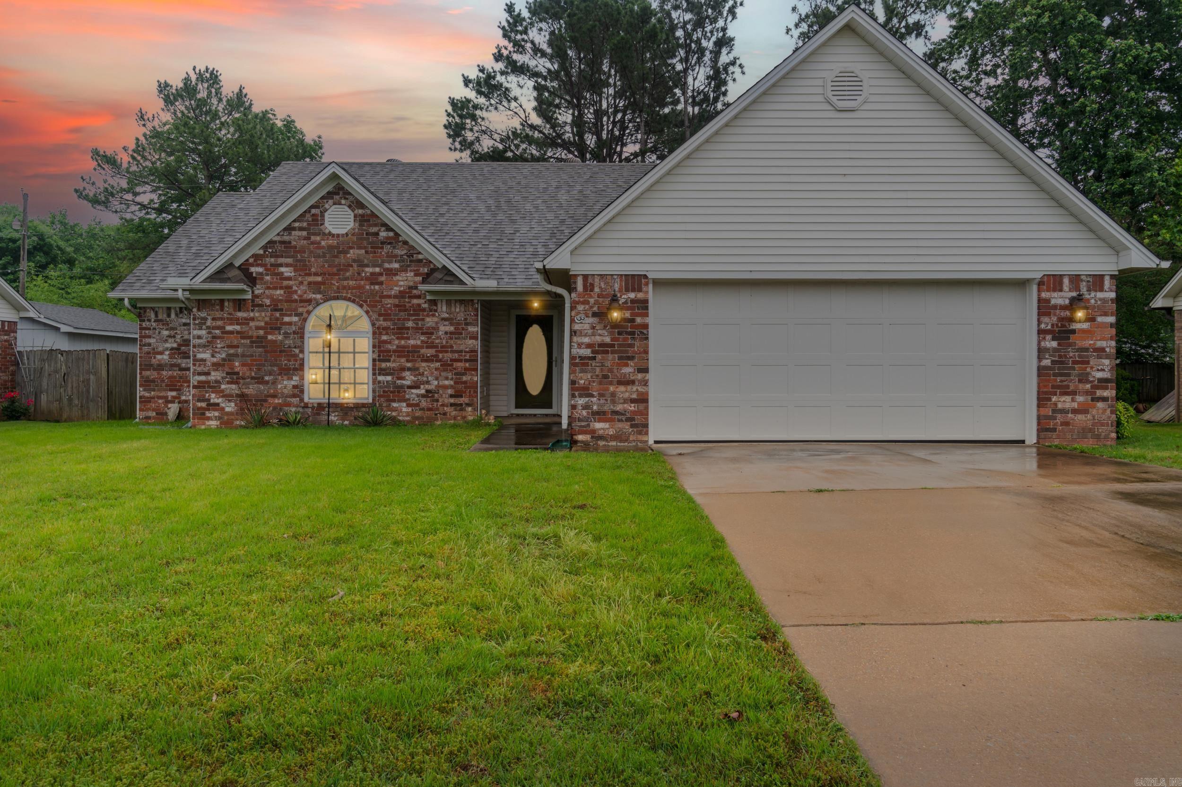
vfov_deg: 47.9
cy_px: 394
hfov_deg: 67.4
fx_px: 886
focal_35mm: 27
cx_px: 591
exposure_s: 1/30
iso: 250
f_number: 9
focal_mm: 18
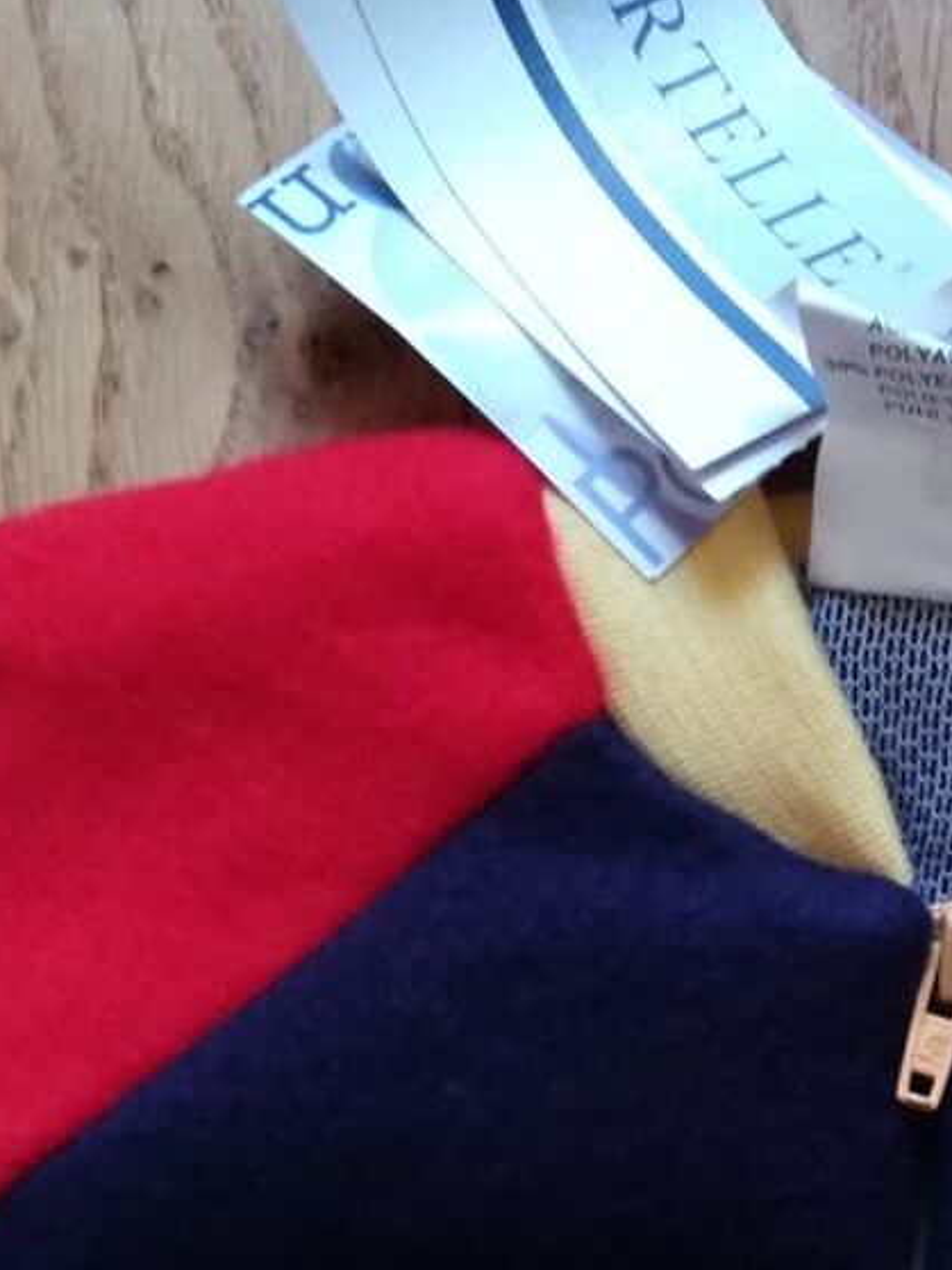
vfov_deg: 30.3
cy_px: 1060
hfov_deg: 23.3
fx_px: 2274
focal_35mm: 62
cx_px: 748
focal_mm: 3.46
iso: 358
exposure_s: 1/33.3
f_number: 2.2
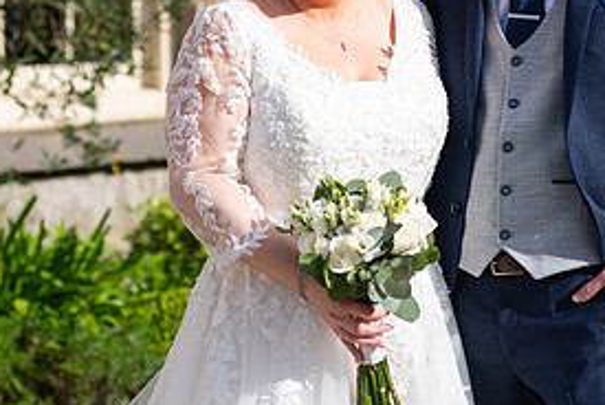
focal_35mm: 253
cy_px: 83
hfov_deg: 8.1
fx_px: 4256
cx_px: 381
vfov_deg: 5.4
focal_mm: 120
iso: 80
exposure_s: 1/500
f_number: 3.5
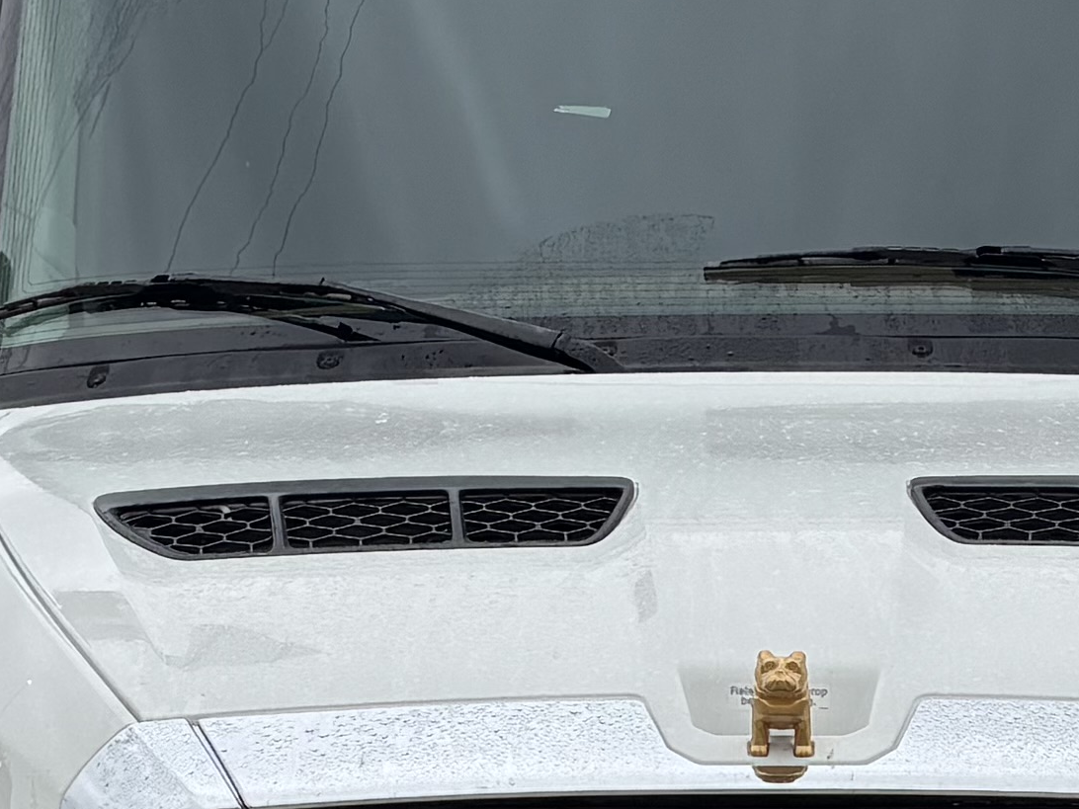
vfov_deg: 10.8
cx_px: 730
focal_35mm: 136
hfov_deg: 14.5
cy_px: 901
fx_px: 4239
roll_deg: -0.2
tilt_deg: -2.8
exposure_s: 1/707
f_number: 1.6
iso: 50
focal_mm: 5.96
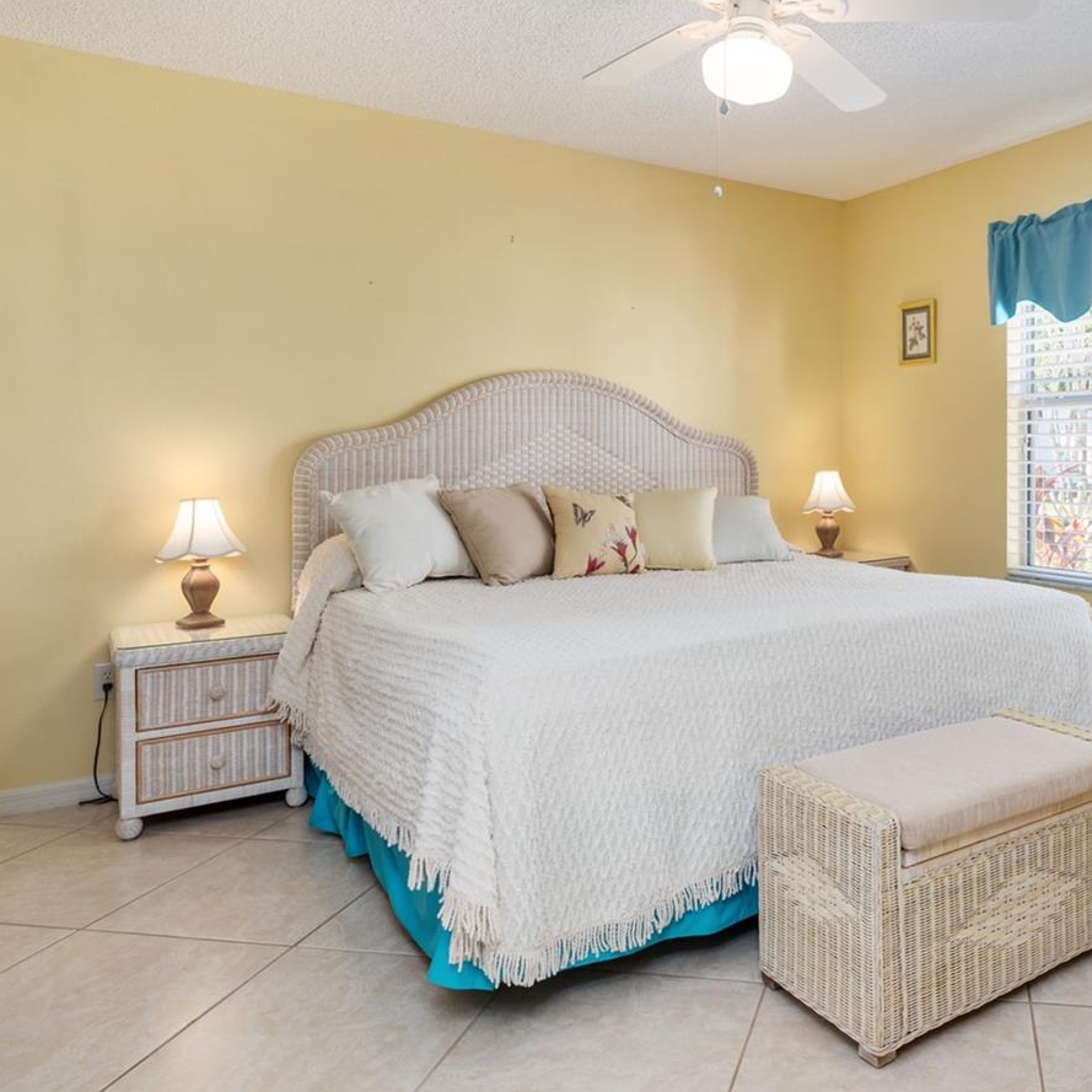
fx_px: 950
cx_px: 808
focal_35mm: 27
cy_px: 441
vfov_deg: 59.3
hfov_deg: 57.0
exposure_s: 1/6
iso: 125
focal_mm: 17.4
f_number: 7.1
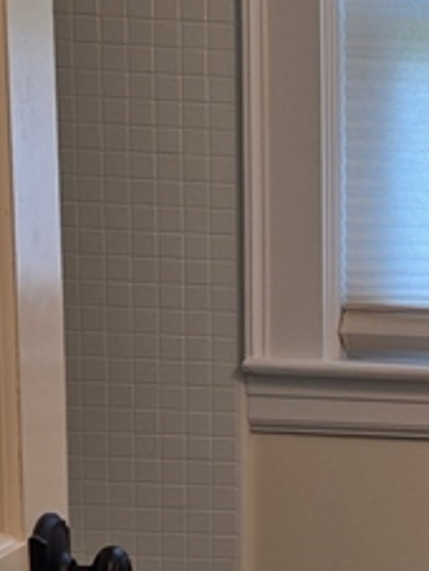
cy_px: 498
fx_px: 1286
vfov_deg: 24.4
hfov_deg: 16.8
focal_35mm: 78
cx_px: 681
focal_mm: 5.4
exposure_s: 1/120
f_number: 1.8
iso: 100
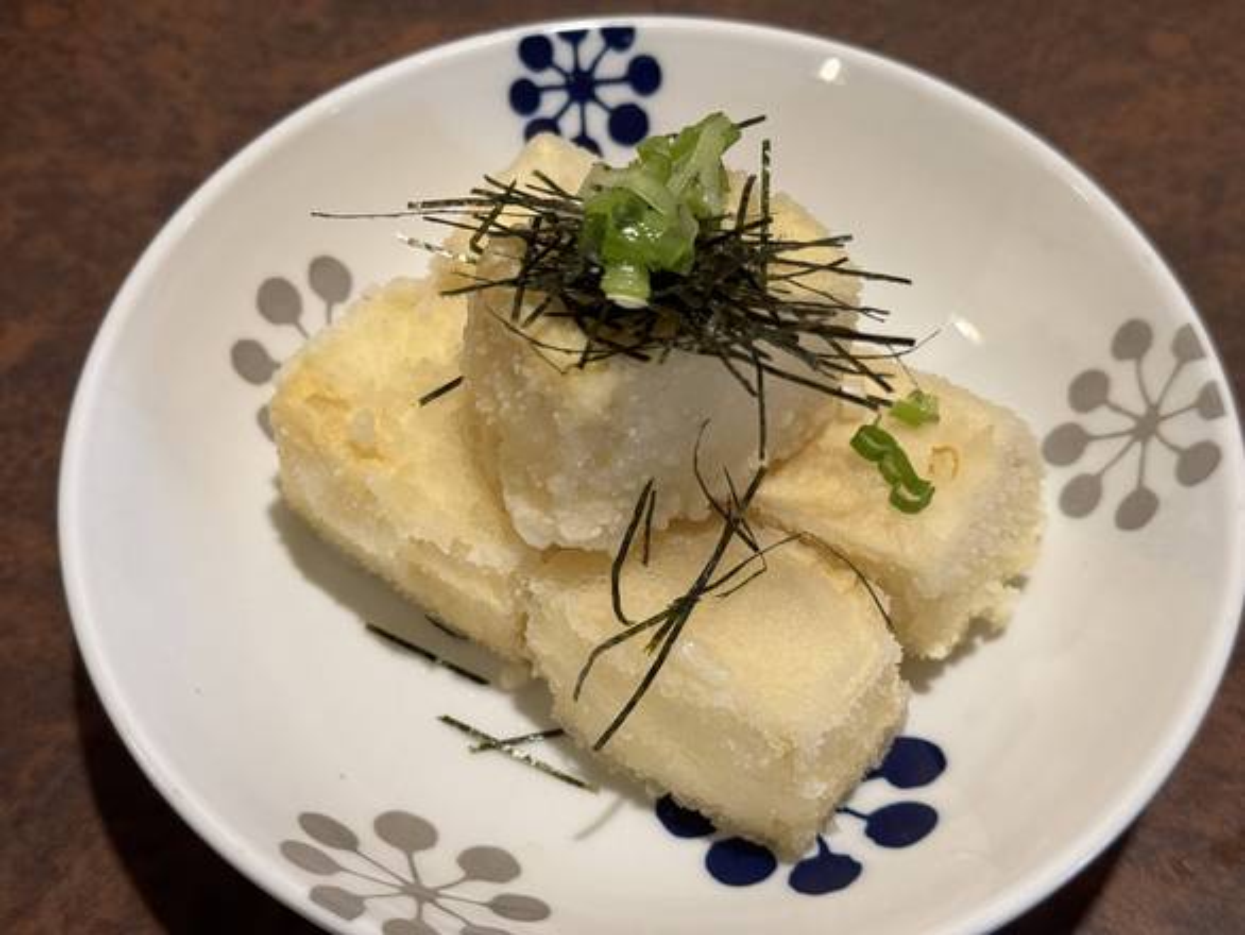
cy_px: 468
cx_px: 622
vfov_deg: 30.3
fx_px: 1727
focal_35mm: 48
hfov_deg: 39.6
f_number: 1.78
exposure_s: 1/60
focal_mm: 6.86
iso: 160
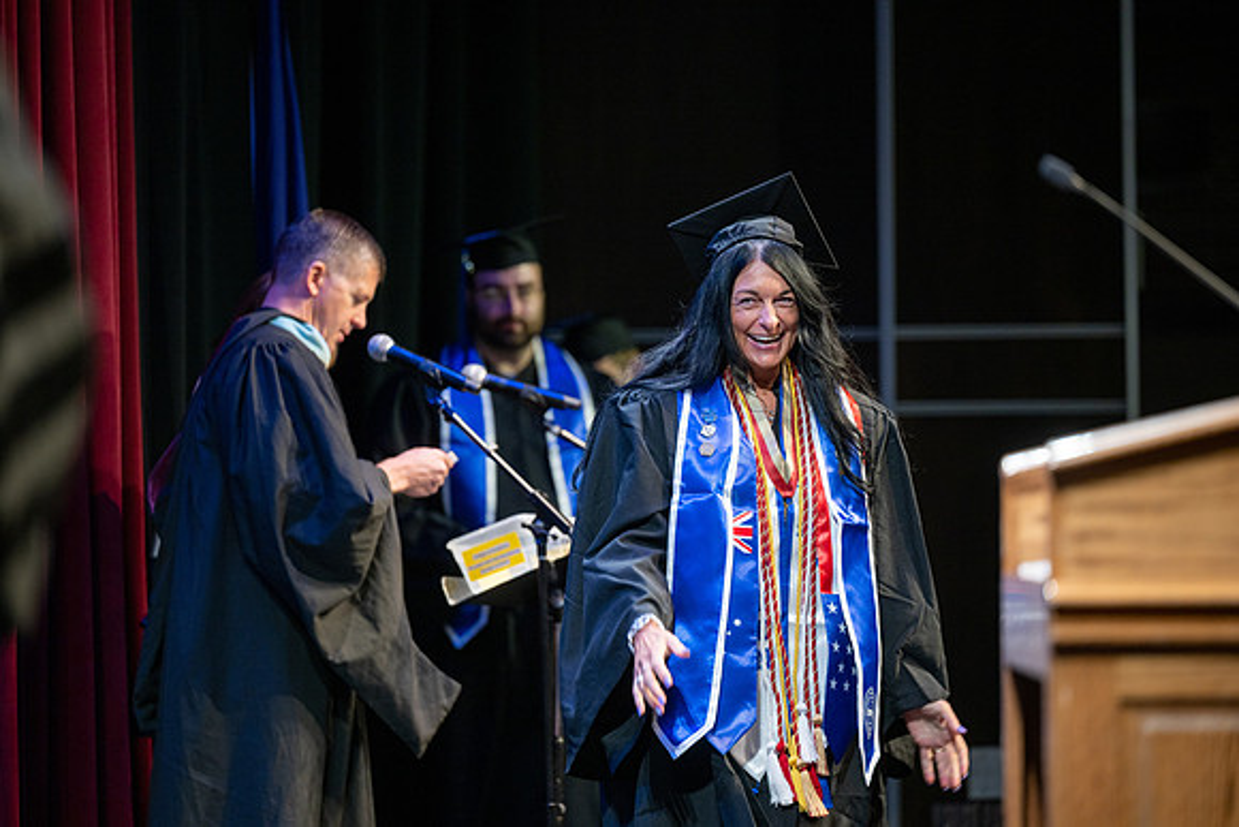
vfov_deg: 6.9
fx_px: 6885
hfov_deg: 10.3
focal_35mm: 200
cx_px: 620
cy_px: 414
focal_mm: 200
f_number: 2.8
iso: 400
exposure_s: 1/200
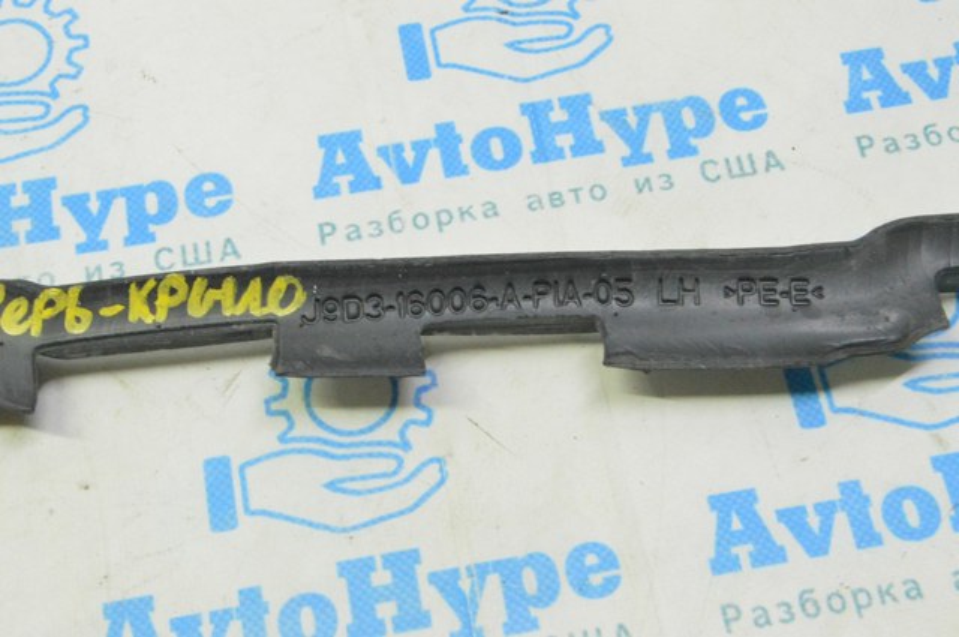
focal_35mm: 63
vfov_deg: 21.5
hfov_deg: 31.9
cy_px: 318
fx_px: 1676
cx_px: 480
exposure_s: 1/20
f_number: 20
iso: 6400
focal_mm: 42
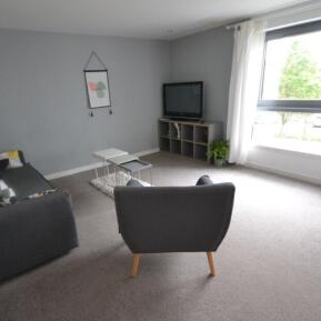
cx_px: 149
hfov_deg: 72.0
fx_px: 220
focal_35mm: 21
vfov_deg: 72.1
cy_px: 167
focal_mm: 10
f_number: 4
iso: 1600
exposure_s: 1/60
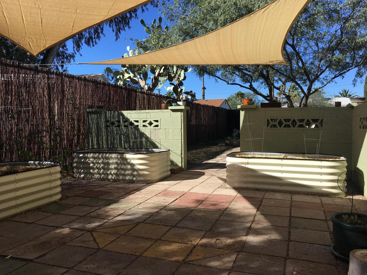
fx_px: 307
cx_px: 184
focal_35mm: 29
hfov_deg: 61.7
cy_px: 138
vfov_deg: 48.2
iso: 25
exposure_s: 1/1261
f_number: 2.2
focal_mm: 4.15
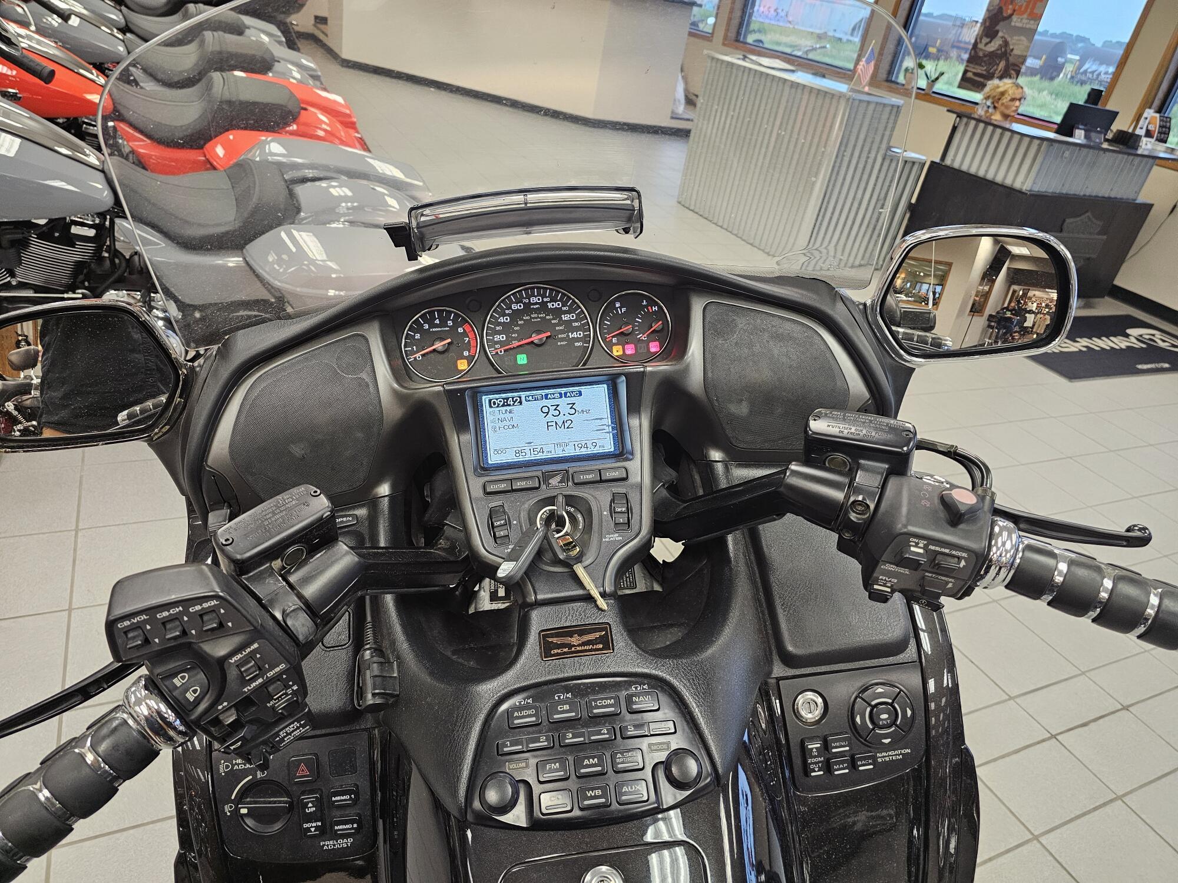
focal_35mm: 23
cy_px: 442
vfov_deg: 58.9
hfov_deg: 73.9
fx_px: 783
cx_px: 589
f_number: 1.7
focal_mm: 6.3
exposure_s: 1/120
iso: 400
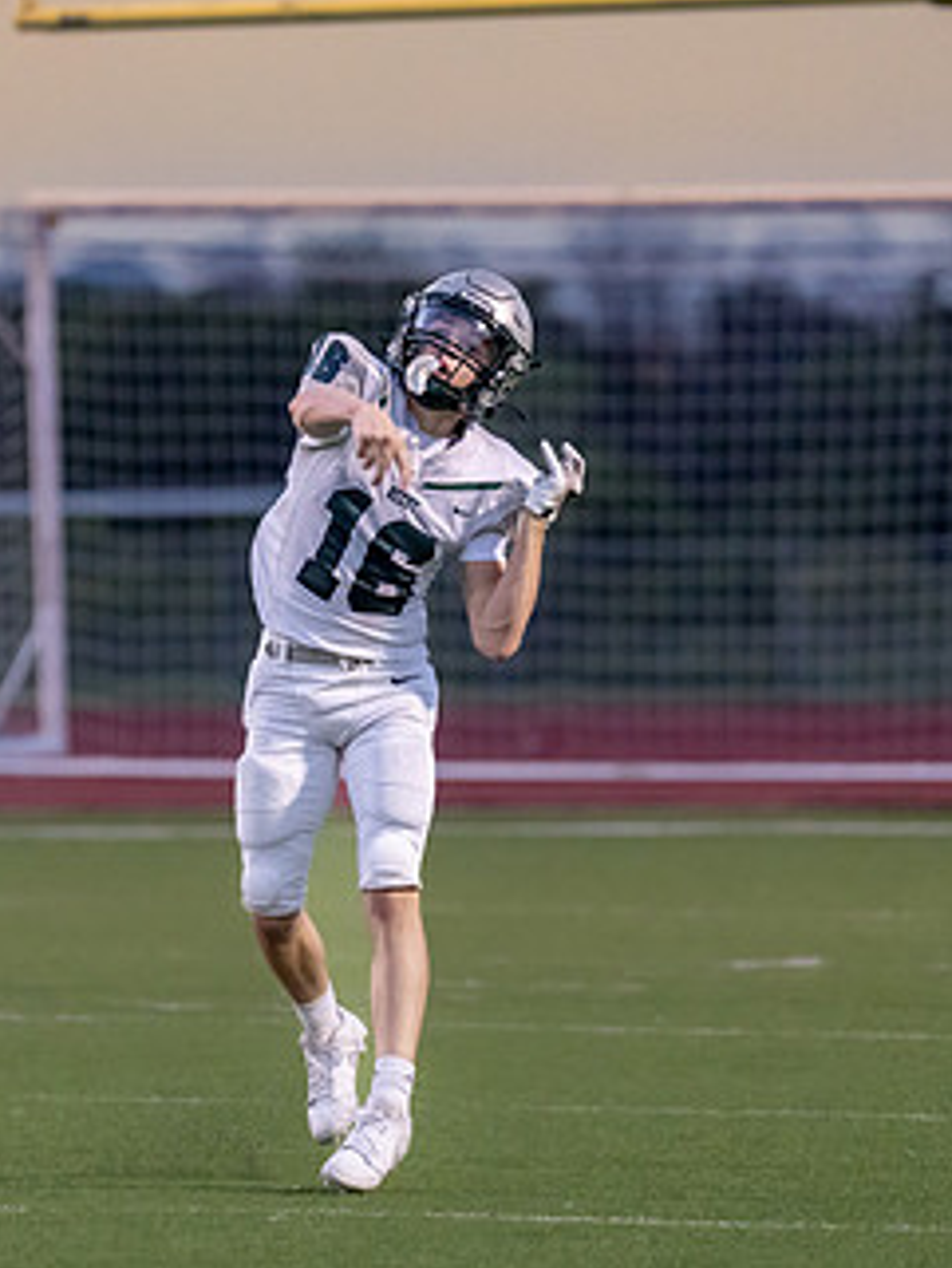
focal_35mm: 473
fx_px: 17333
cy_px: 612
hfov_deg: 3.1
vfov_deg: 4.2
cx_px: 387
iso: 2000
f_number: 2.8
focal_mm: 200
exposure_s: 1/1000
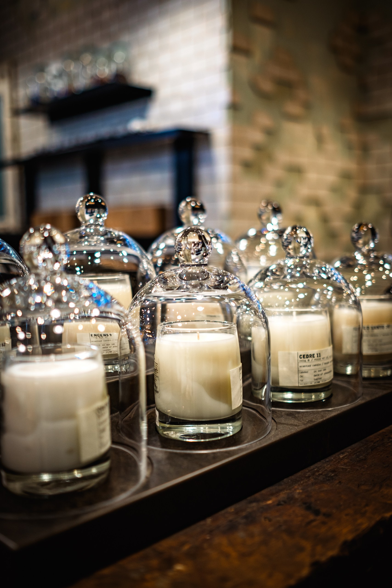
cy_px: 294
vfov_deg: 54.4
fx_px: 572
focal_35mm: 35
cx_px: 196
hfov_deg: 37.9
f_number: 1.4
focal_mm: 23
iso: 200
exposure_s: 1/125
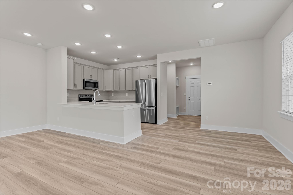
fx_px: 138
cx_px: 146
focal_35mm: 17
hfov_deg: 93.3
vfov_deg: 70.4
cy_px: 98
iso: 200
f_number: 7.1
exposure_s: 1/4
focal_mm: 17
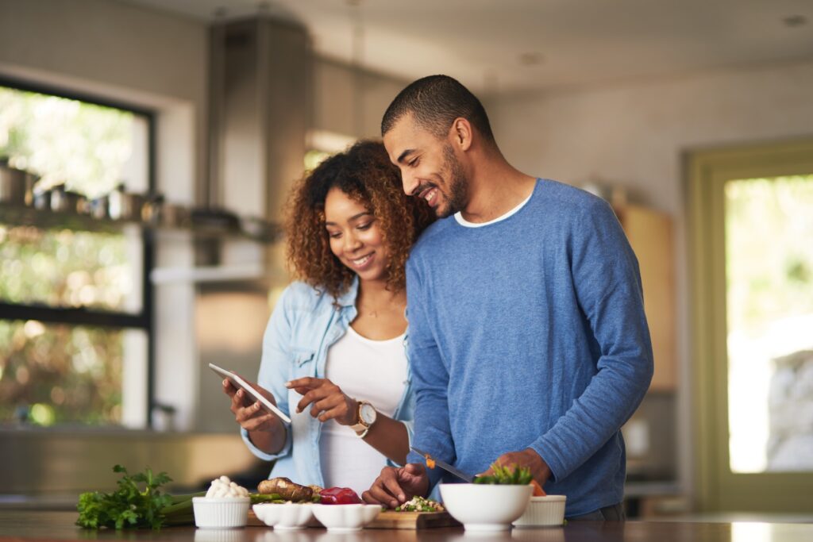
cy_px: 271
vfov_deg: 16.1
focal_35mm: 85
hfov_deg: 23.9
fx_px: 1920
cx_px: 406
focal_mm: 85
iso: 200
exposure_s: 1/400
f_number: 1.6
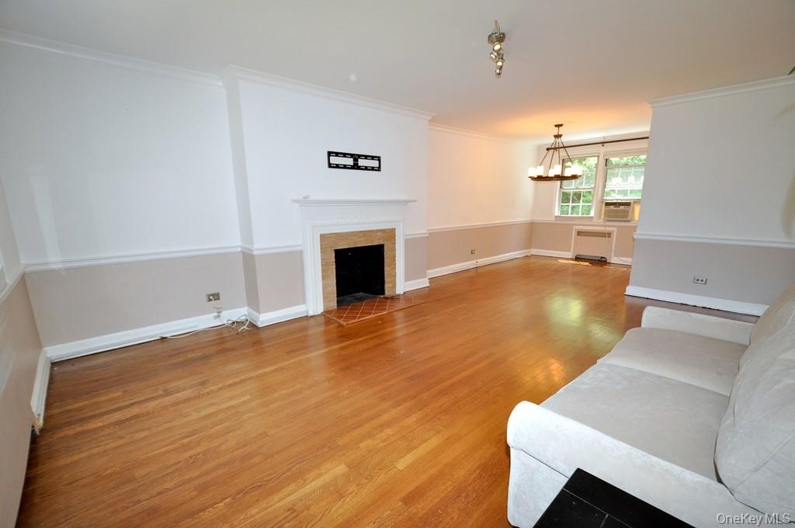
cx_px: 398
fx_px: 331
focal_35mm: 15
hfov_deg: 100.5
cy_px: 264
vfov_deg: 77.2
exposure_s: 1/60
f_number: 4
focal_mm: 10
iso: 400
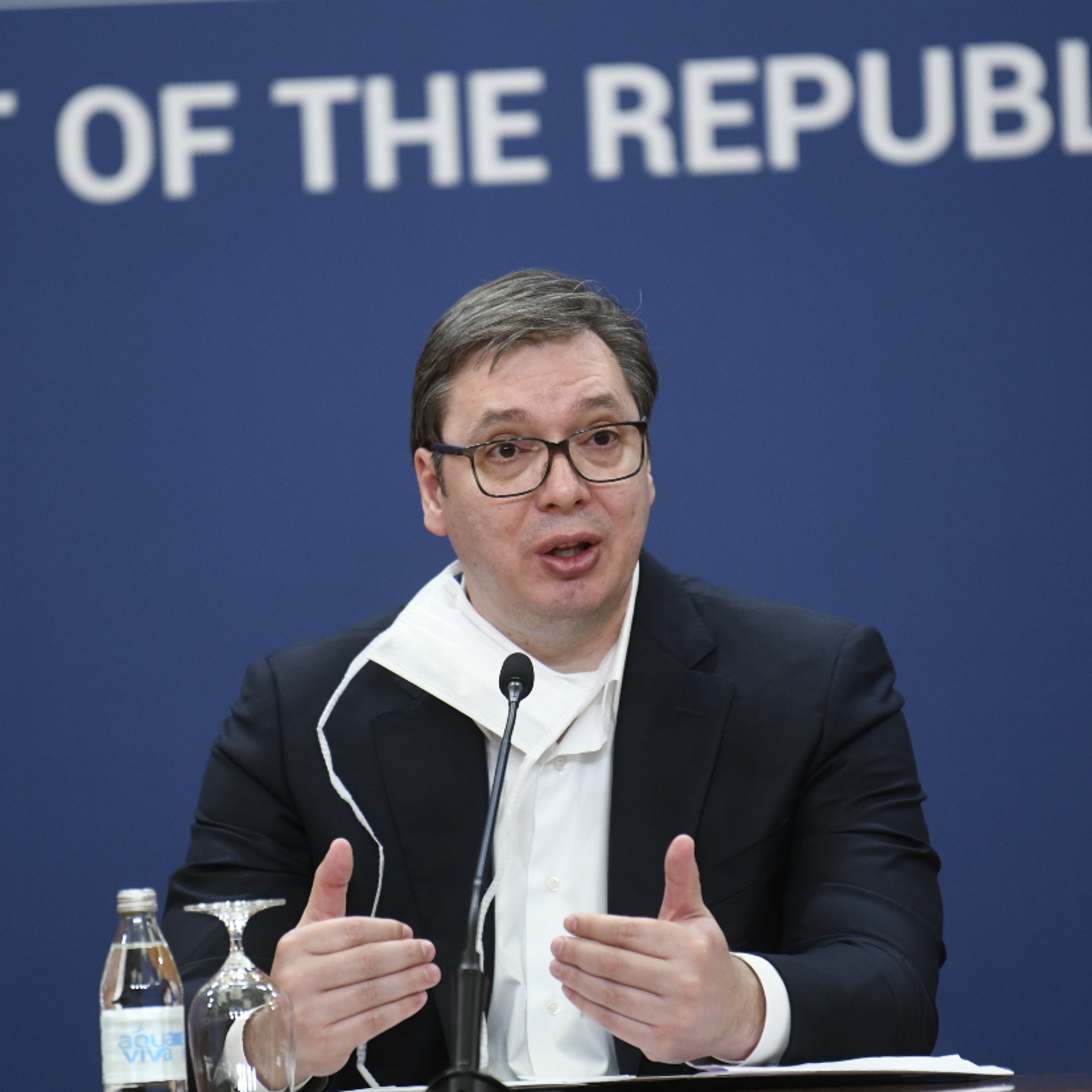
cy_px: 508
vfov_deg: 5.3
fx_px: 11885
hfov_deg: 5.3
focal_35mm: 333
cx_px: 526
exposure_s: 1/250
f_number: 2.8
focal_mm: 200
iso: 1250
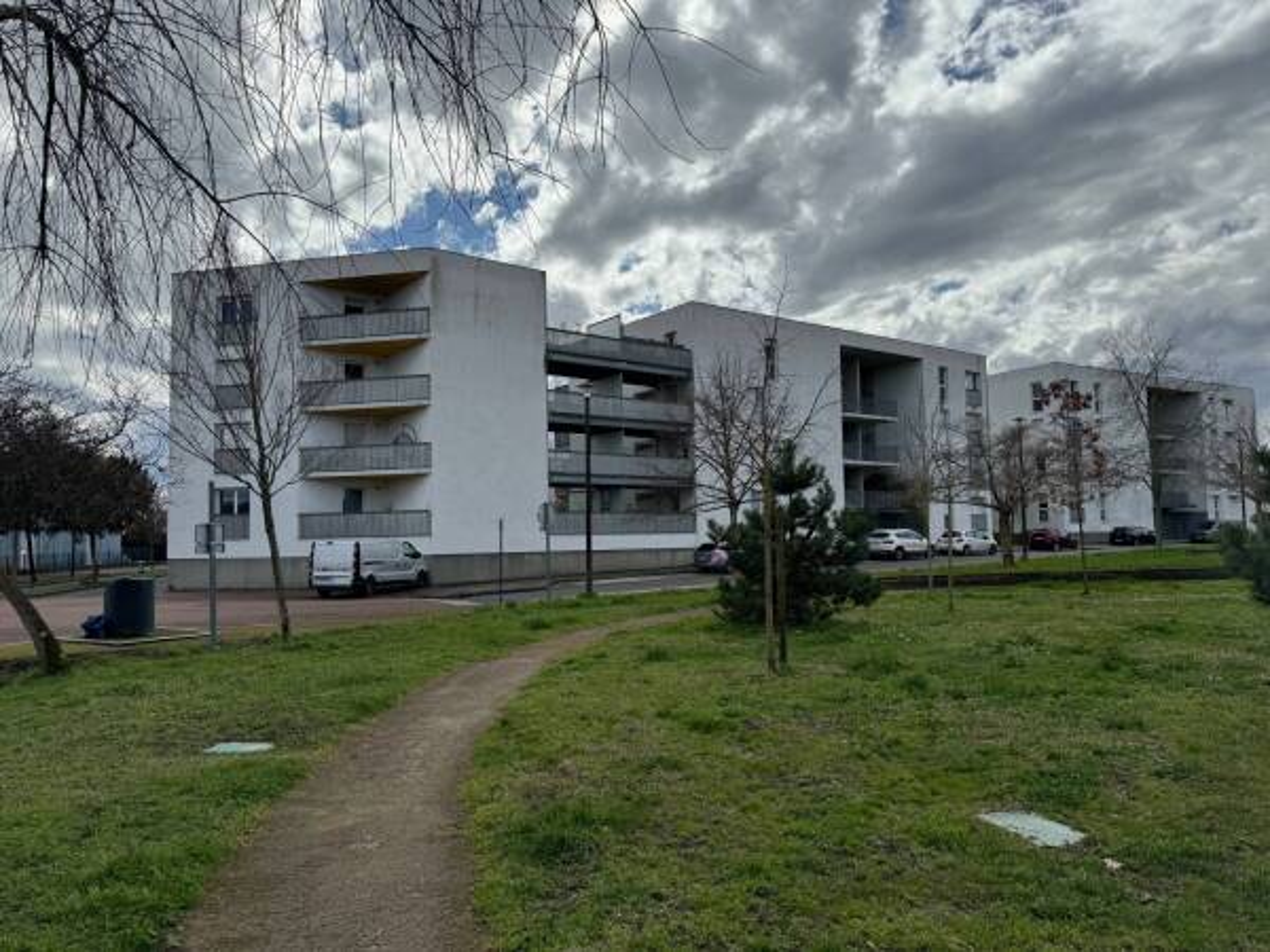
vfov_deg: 56.8
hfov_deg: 71.6
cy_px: 476
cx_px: 635
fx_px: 881
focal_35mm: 24
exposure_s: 1/10417
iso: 80
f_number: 1.78
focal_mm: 6.86
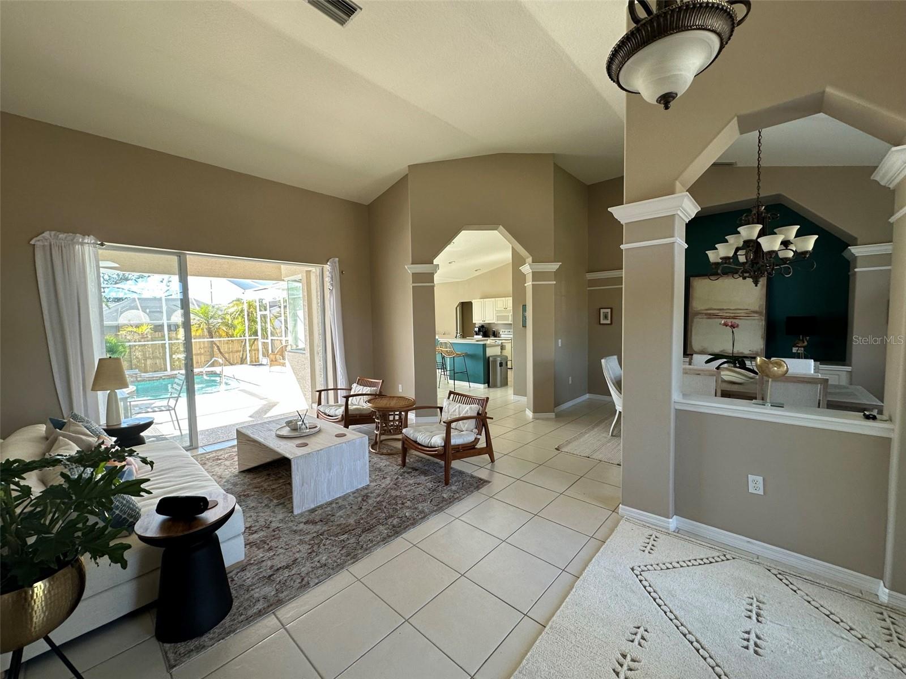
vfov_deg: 85.7
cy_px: 340
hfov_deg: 102.1
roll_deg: +1.2
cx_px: 453
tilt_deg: -4.0
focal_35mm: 14
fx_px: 366
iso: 64
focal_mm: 2.22
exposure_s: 1/99
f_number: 2.2
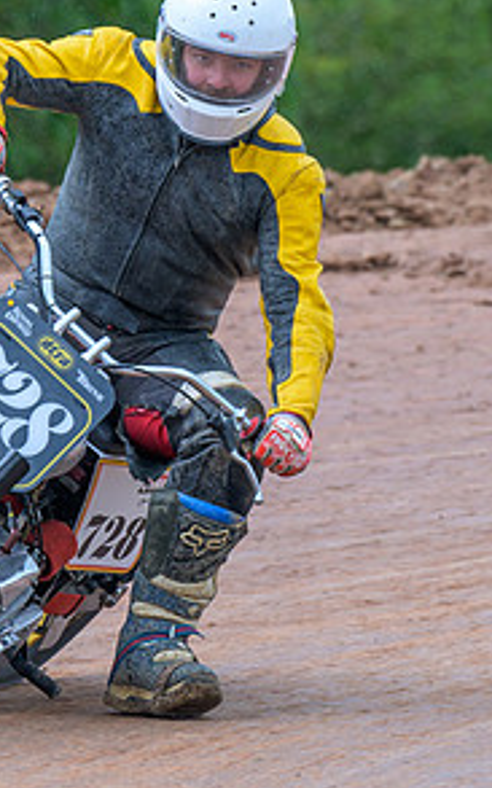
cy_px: 443
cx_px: -87
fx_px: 16248
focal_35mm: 757
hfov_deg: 1.7
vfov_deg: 2.8
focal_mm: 200
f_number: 4
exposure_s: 1/400
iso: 160
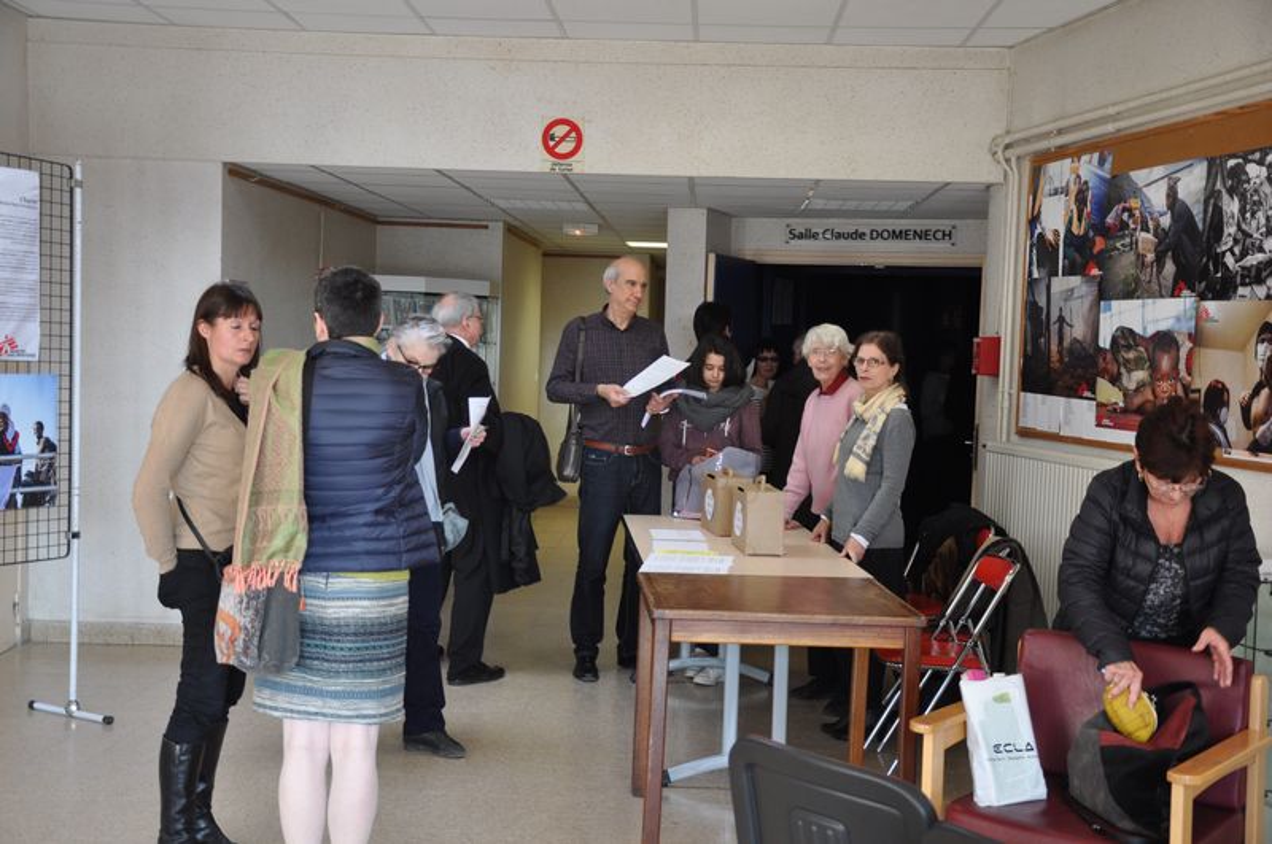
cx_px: 636
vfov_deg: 28.0
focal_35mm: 48
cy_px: 422
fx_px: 1694
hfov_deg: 41.2
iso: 400
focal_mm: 32
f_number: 4.5
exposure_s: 1/80
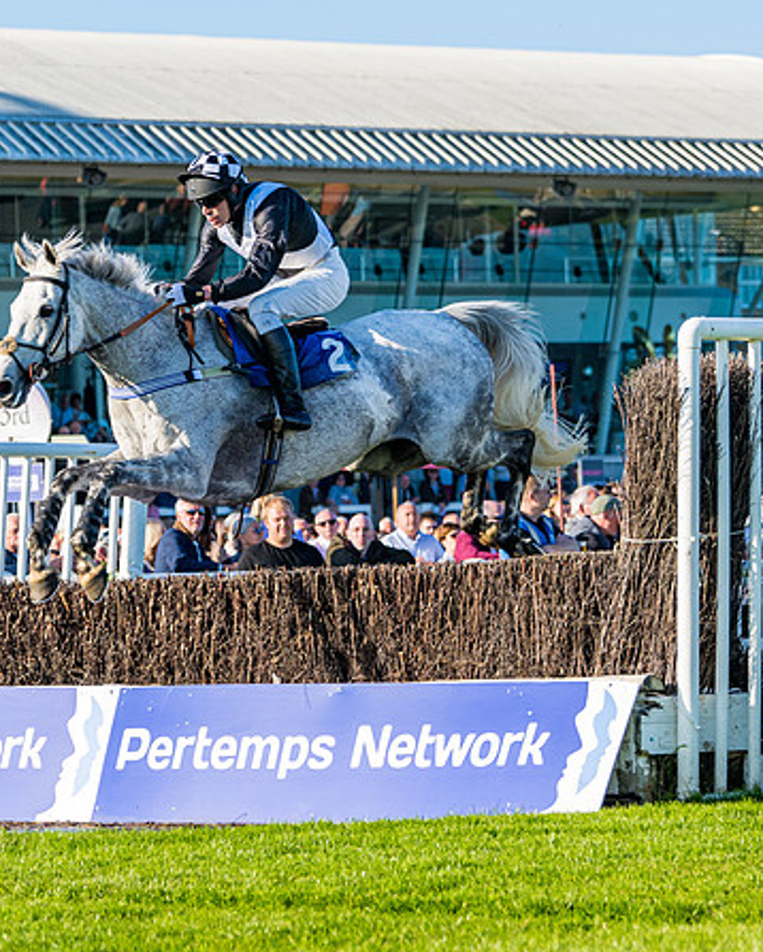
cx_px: 179
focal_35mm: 207
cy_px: 421
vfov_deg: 9.3
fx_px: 5839
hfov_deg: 7.5
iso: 200
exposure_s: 1/1250
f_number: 4
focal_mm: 98
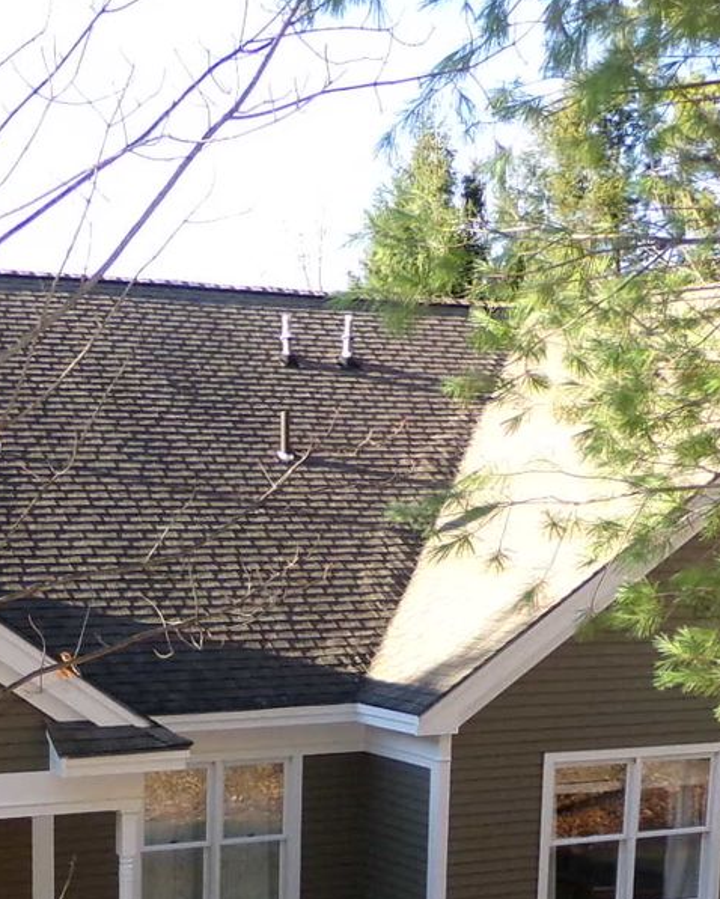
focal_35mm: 68
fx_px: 1810
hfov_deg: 22.3
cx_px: 200
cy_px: 822
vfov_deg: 26.9
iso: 200
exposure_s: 1/420
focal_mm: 4.7
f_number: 3.2
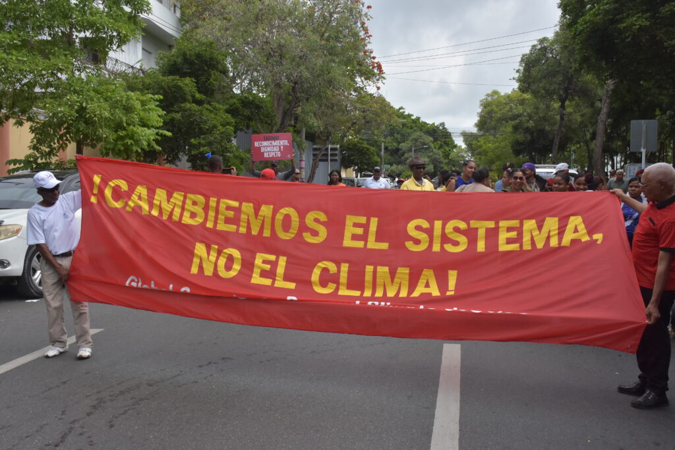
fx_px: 675
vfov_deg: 36.9
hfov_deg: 53.1
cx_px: 338
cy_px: 225
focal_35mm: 36
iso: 800
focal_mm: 24
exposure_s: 1/1600
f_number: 8
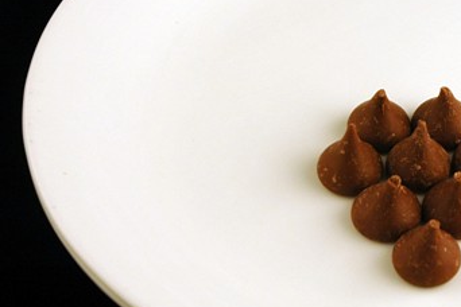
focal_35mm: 130
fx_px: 1665
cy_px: 138
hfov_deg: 15.6
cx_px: 418
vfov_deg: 10.5
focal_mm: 38
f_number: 7.1
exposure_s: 1/200
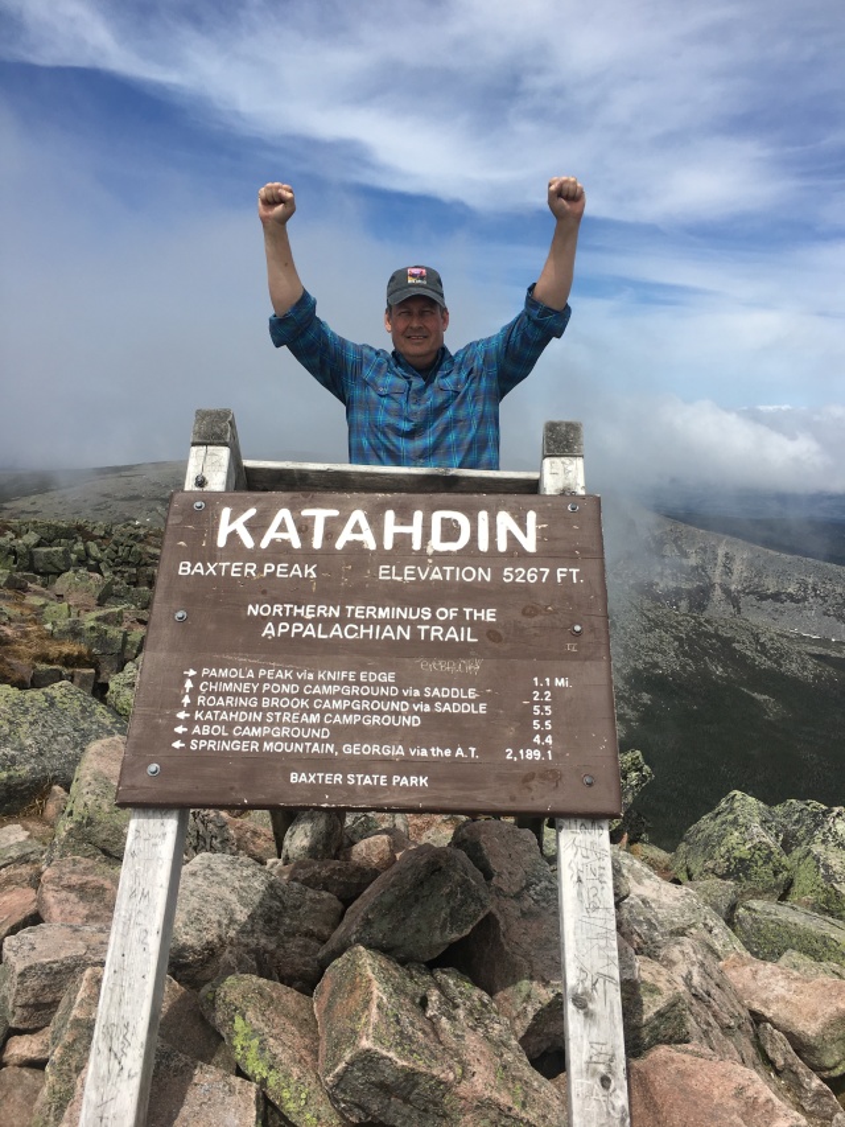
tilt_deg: -9.2
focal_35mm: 29
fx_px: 944
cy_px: 564
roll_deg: +0.6
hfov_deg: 48.2
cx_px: 422
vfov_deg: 61.7
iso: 25
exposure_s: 1/2653
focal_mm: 4.15
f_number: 2.2
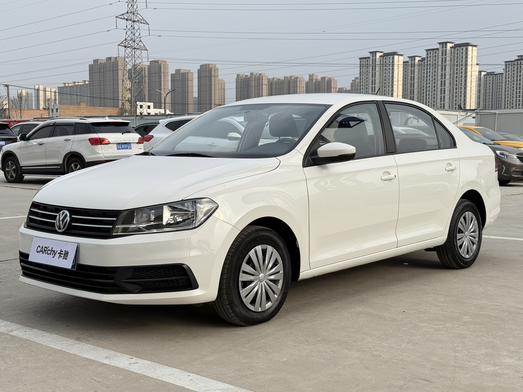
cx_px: 262
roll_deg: -0.5
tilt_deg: -3.8
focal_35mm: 48
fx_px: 725
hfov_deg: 39.7
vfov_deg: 30.3
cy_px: 196
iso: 64
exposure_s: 1/1838
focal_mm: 6.76
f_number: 1.78
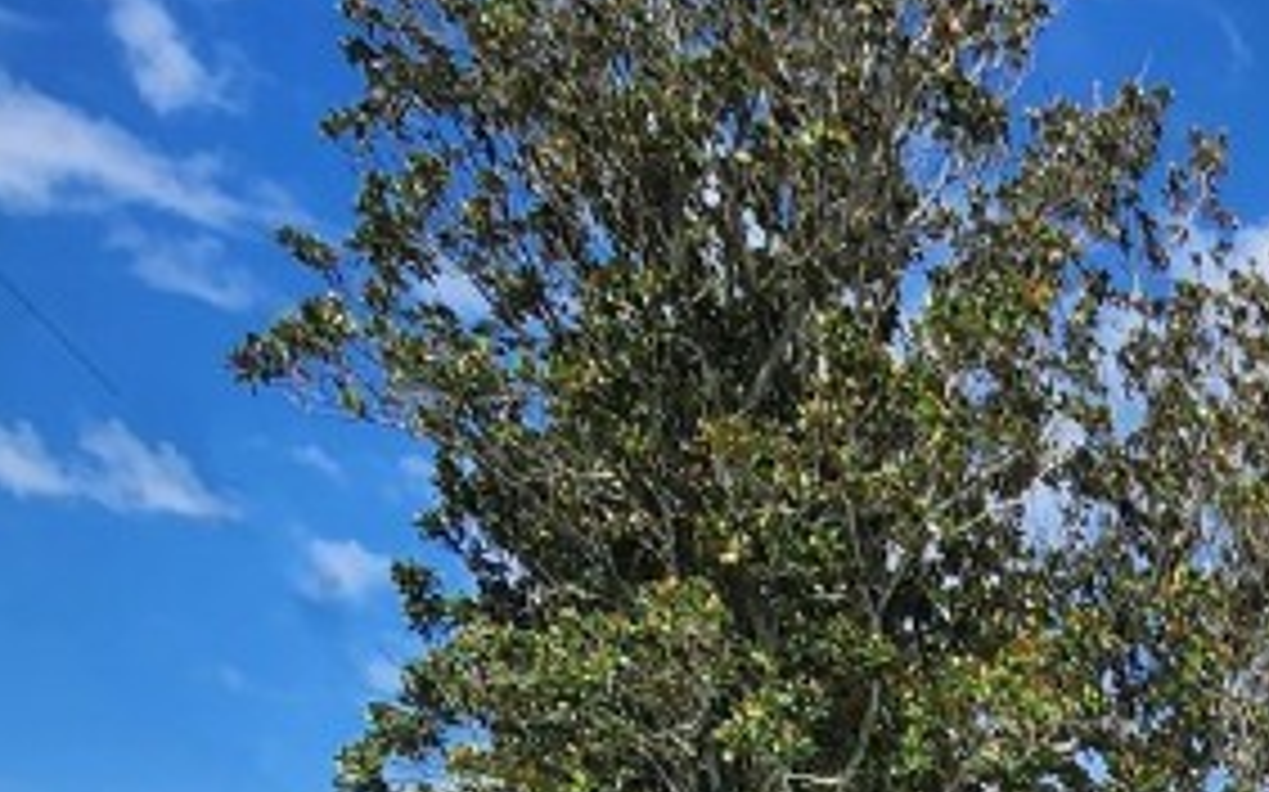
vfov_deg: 17.5
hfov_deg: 29.1
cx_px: 1796
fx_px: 1729
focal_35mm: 50
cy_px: 1620
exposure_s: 1/3050
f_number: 2.2
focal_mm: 2.2
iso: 50
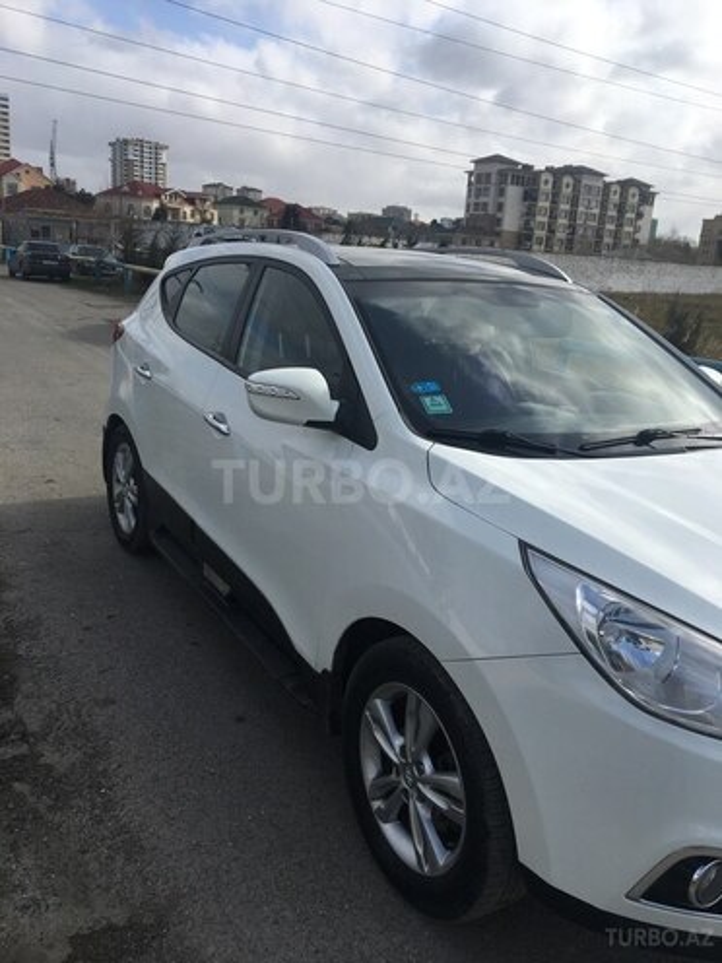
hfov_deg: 48.2
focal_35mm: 29
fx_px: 806
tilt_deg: -16.3
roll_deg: -1.4
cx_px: 361
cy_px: 482
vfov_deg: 61.7
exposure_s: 1/2198
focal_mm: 4.15
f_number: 2.2
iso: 25
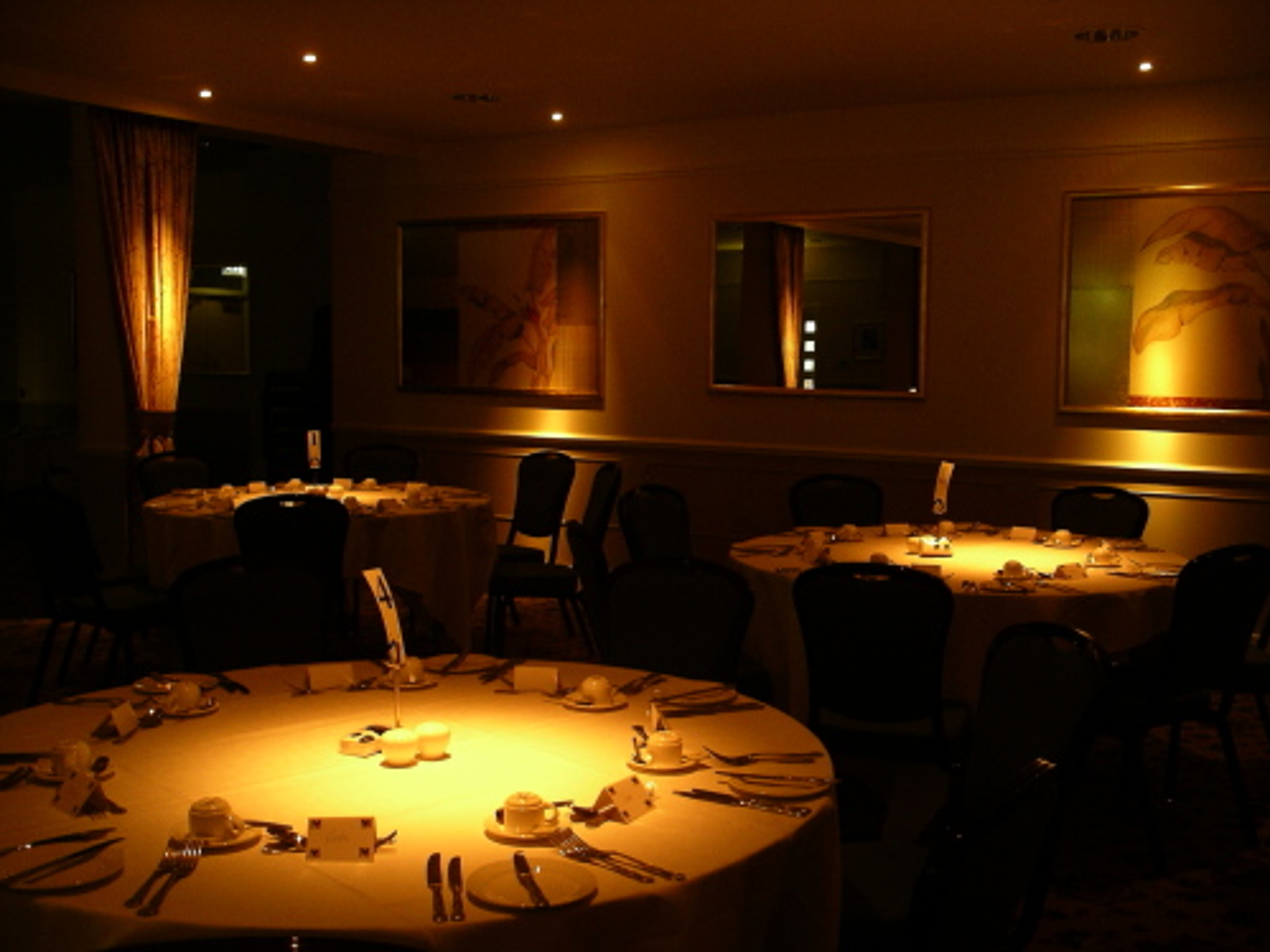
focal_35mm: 38
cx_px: 646
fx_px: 1394
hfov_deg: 49.0
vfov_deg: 37.7
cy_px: 484
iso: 200
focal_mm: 7.8
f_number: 2.8
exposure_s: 1
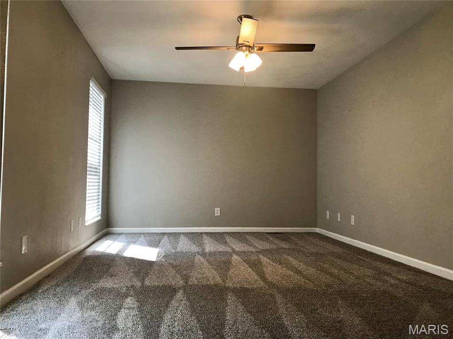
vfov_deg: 49.7
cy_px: 170
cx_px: 226
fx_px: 366
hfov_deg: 63.4
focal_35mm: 28
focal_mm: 3.99
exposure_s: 1/40
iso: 25
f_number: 1.8
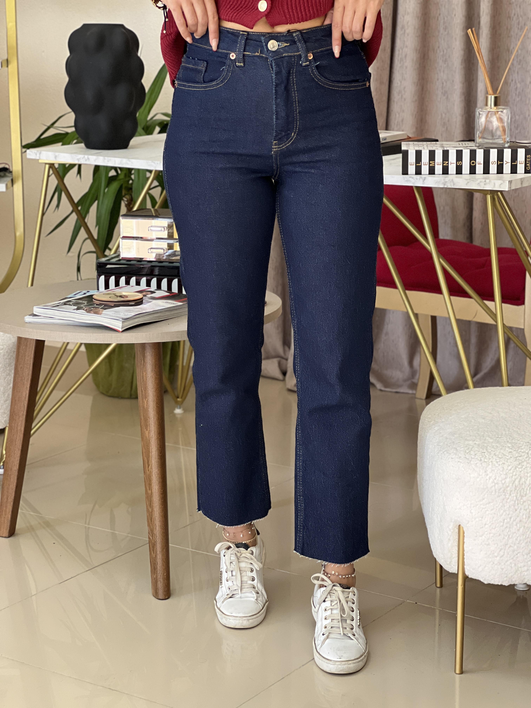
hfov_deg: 19.1
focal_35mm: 77
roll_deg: +0.3
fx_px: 1575
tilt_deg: -11.5
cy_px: 354
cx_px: 266
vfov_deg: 25.3
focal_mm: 9
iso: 250
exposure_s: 1/110
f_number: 2.8
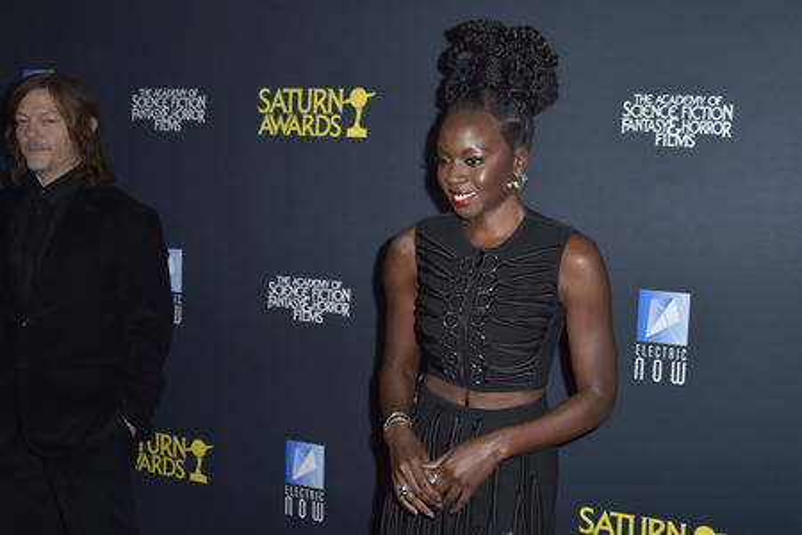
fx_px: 757
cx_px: 401
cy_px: 268
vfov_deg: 38.9
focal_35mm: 34
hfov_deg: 55.8
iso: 250
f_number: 6.3
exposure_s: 1/250
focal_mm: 34
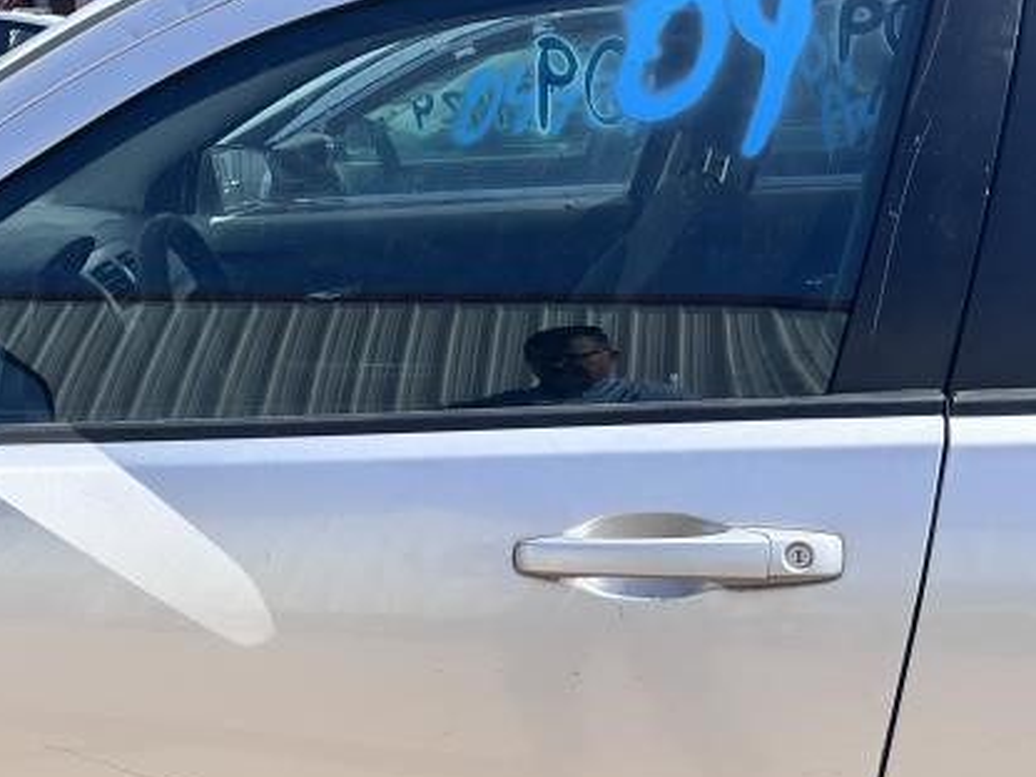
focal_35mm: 50
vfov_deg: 28.6
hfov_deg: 37.0
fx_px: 1496
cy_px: 603
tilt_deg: -21.4
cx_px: 224
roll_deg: -0.8
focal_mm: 5.7
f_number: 1.5
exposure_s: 1/3257
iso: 50
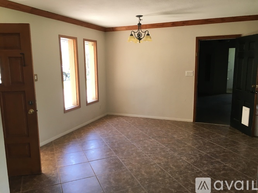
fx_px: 216
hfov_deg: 61.7
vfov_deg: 48.2
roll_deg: +0.5
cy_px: 96
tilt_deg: -8.0
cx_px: 129
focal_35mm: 29
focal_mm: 4.15
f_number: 2.2
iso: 32
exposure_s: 1/30
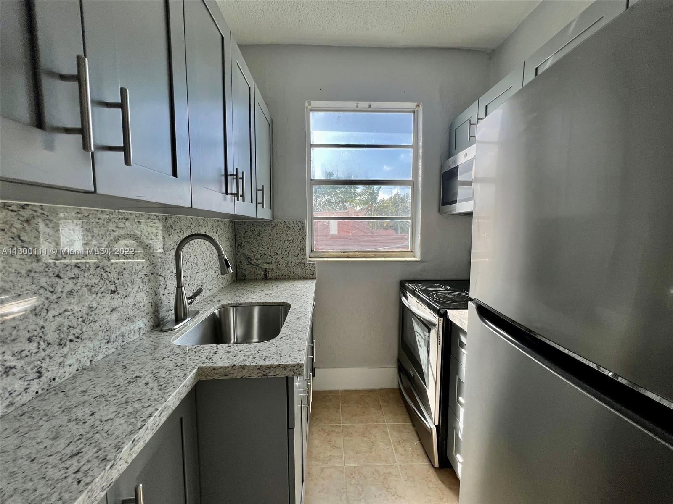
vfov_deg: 89.9
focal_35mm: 13
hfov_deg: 106.2
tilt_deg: -5.6
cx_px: 336
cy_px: 252
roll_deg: -0.3
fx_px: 253
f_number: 1.8
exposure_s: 1/430
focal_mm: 1.57
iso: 32
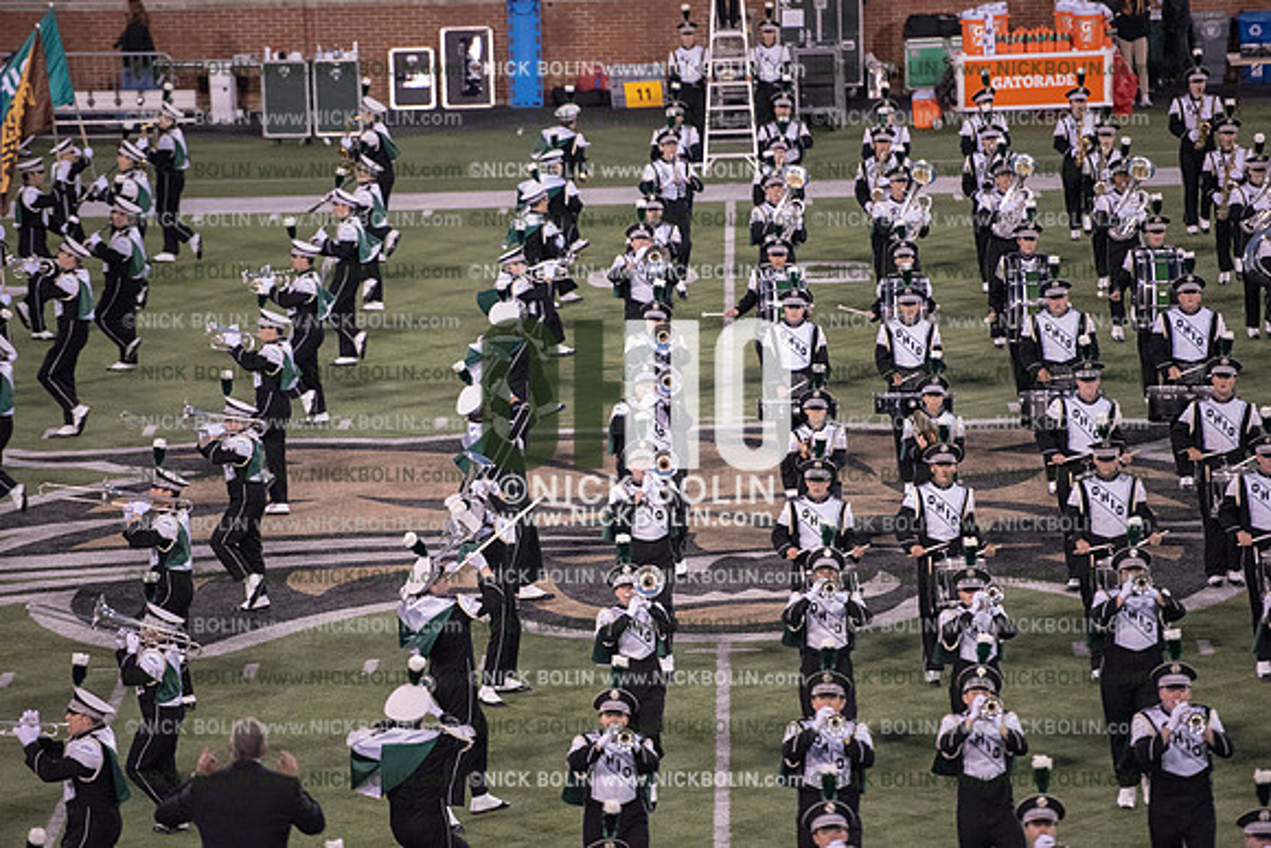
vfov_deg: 6.9
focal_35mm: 200
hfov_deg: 10.3
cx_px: 636
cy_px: 424
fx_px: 7062
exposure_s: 1/1250
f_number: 3.2
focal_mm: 200
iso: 5000
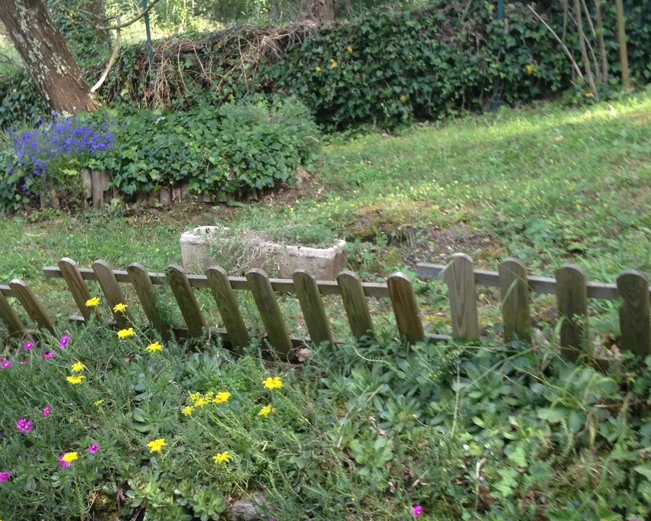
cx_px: 234
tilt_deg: -20.4
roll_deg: +4.3
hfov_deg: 31.8
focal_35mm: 59
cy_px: 389
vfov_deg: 25.5
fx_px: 1137
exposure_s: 1/60
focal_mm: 4.12
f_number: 2.4
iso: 50
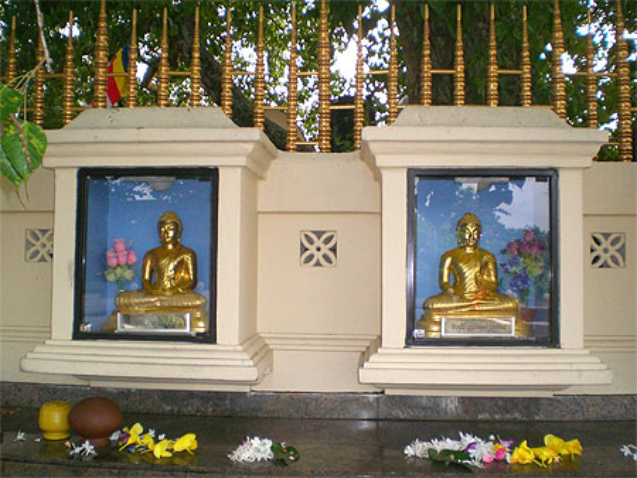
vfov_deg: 37.8
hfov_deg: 49.0
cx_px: 318
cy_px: 239
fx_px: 700
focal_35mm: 38
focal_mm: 6.3
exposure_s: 1/125
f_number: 3.1
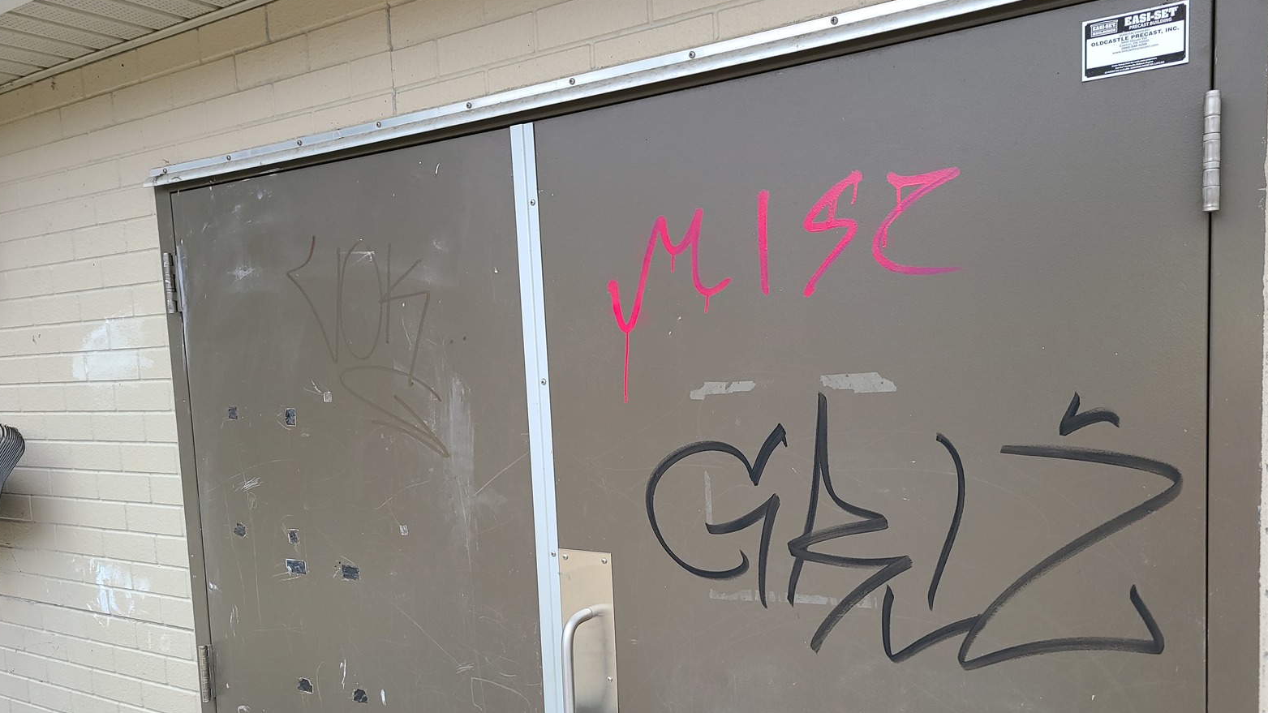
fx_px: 975
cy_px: 442
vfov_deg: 39.9
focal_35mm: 29
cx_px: 638
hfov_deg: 66.1
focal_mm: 5.4
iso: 64
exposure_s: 1/120
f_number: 1.8
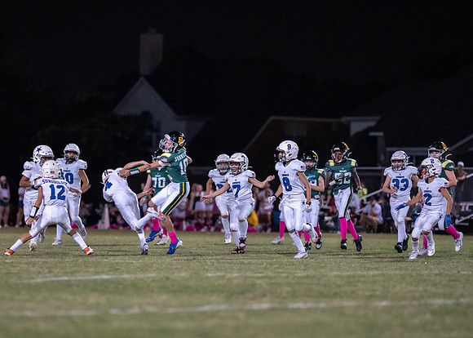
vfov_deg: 7.9
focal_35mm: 183
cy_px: 209
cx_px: 167
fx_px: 2459
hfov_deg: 11.0
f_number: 1.8
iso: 4000
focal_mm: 135
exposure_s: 1/1000
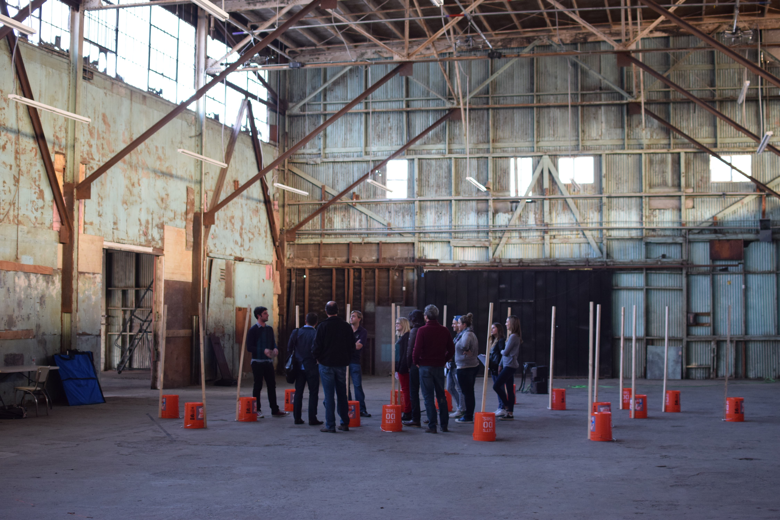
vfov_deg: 25.8
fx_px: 1138
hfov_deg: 37.8
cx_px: 390
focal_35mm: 52
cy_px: 260
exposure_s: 1/60
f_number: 2.8
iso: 800
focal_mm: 35
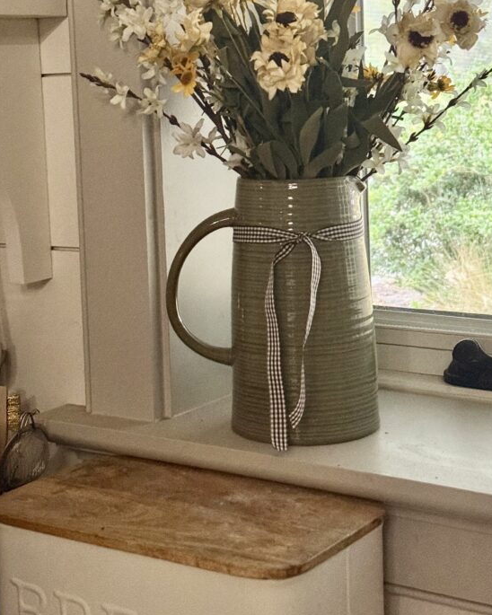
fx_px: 1274
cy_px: 171
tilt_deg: -4.1
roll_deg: +2.4
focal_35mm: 70
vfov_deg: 26.9
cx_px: 213
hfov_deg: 21.8
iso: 400
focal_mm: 6.76
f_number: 1.78
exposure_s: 1/40
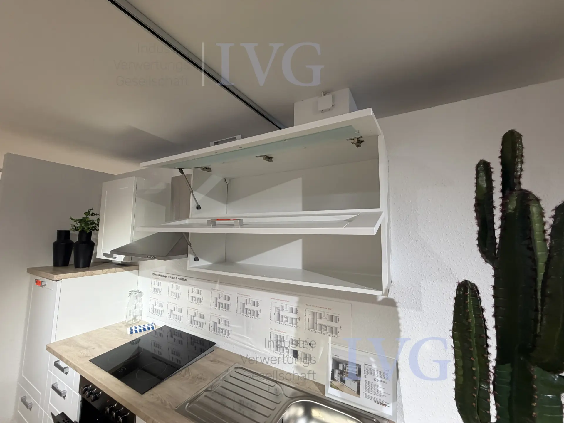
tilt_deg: +5.3
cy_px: 212
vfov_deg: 85.7
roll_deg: +0.0
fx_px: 228
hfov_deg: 102.1
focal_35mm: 14
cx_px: 282
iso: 125
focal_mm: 2.22
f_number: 2.2
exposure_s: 1/100
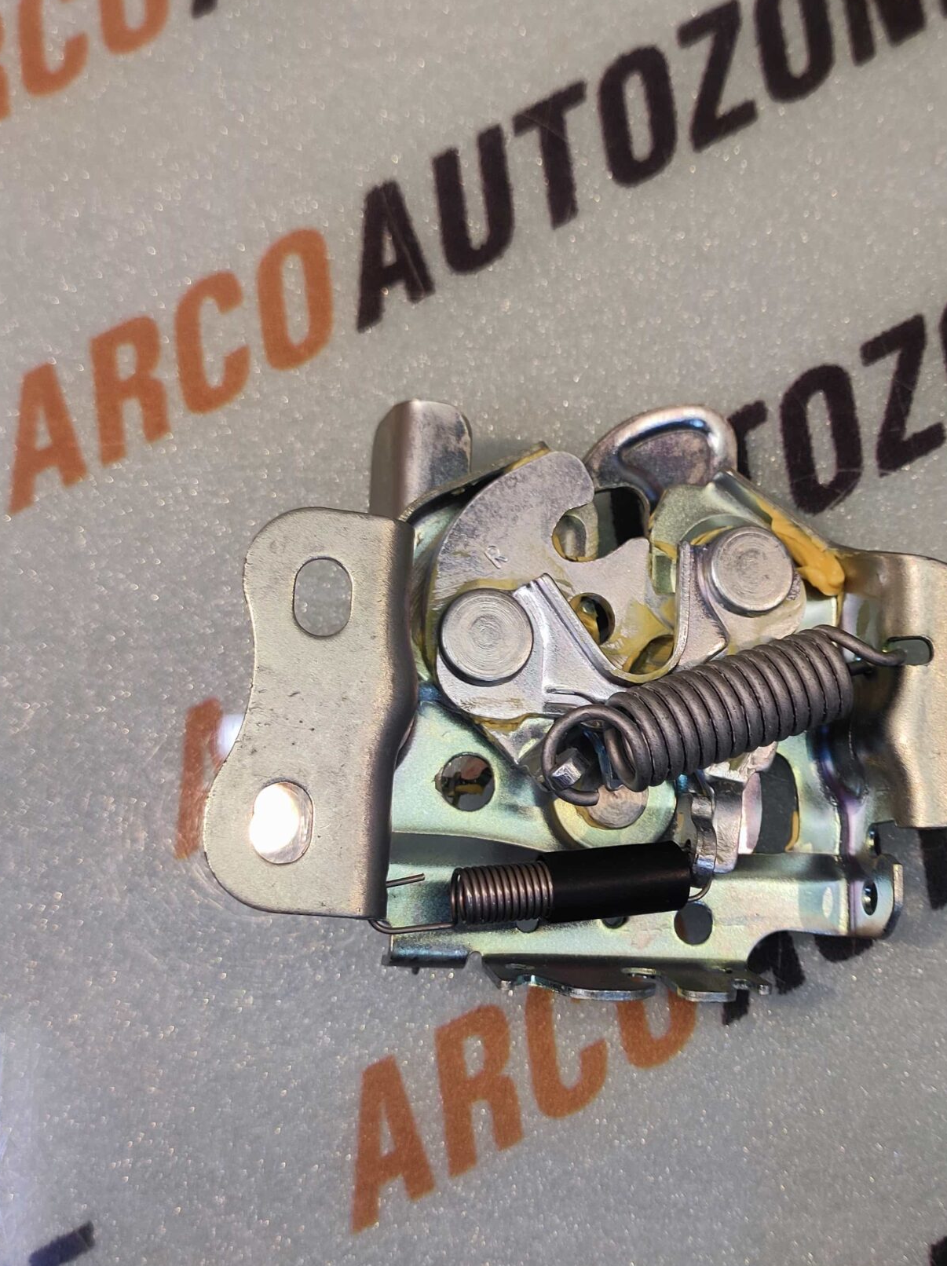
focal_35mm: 27
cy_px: 657
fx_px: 986
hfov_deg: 50.5
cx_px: 616
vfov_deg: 65.3
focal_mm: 4.74
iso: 117
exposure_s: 1/50
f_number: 1.79
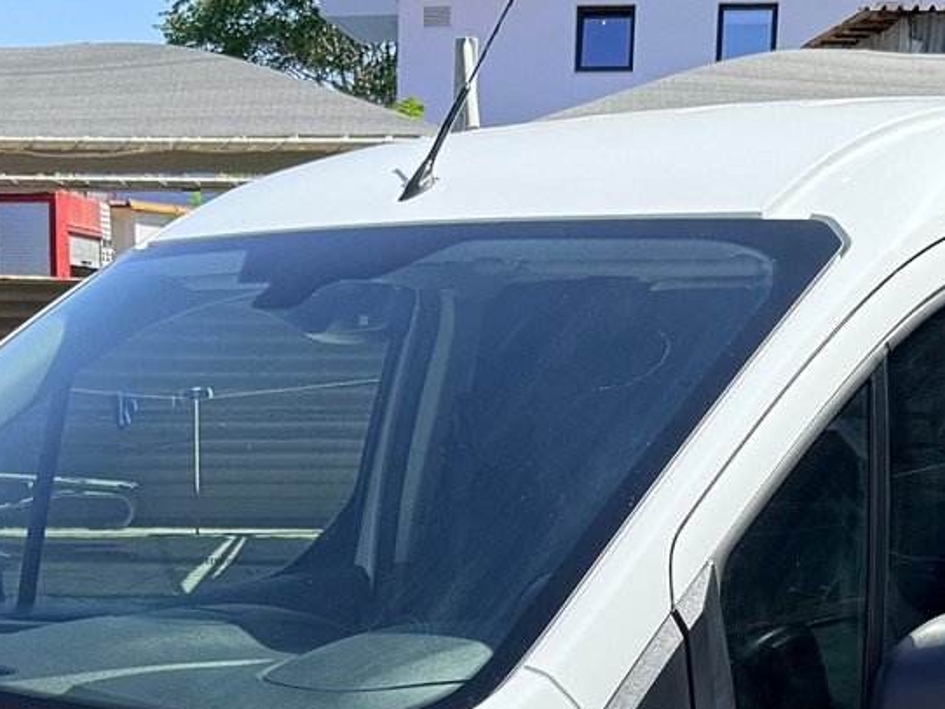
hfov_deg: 23.0
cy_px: 916
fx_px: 2321
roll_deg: -1.0
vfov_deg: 16.4
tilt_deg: -13.3
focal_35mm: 85
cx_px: 354
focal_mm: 6.76
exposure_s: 1/1727
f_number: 1.78
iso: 100
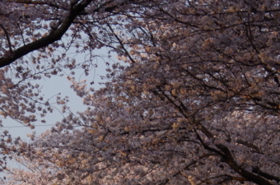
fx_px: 2731
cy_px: 269
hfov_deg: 5.9
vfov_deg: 3.9
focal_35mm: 352
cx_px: 6
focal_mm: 78
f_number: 10
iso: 200
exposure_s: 1/125
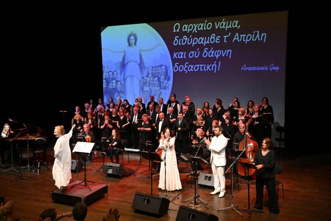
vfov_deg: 38.4
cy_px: 110
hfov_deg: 55.1
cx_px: 166
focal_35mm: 34
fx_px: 317
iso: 12800
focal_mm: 34.5
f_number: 5.6
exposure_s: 1/400
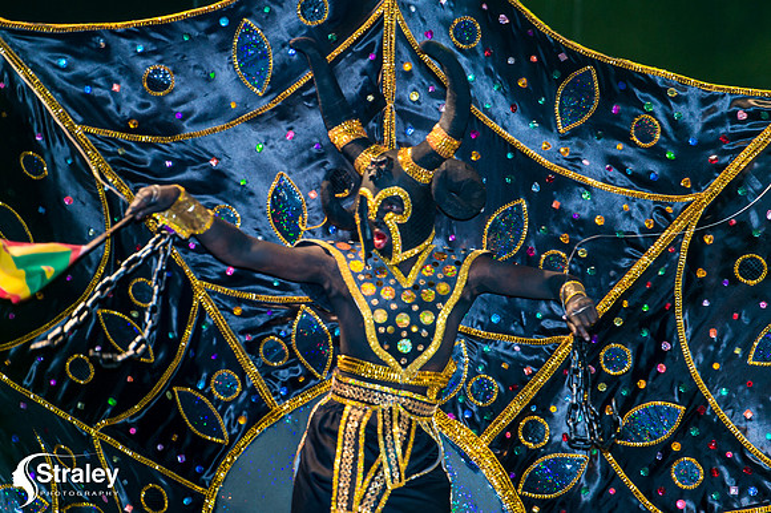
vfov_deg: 6.9
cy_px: 256
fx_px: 4281
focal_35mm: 200
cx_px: 386
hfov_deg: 10.3
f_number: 5.6
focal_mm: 200
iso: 2000
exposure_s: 1/250
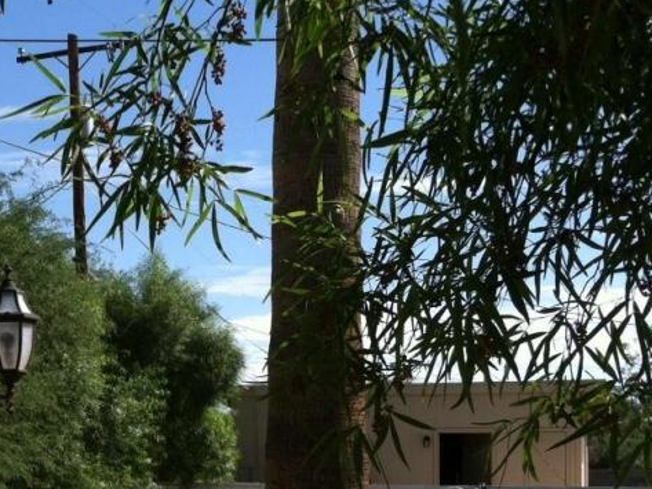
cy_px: 402
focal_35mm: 76
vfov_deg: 19.2
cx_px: -26
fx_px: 1432
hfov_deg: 24.3
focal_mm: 3.85
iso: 80
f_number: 2.8
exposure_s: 1/1068
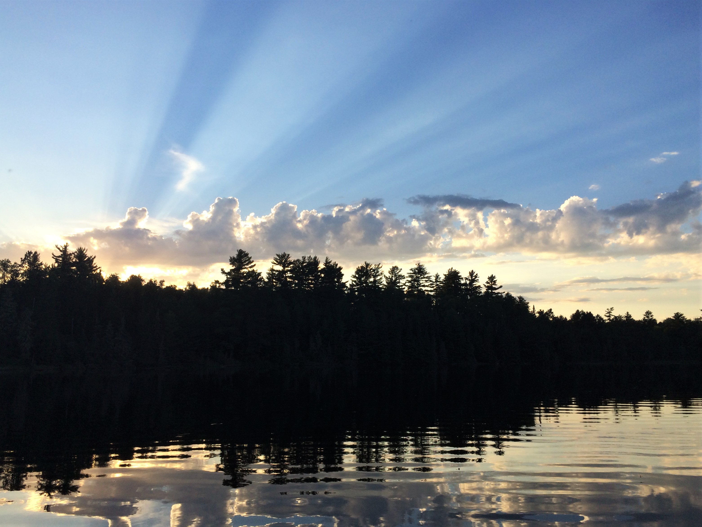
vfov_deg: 48.2
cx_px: 351
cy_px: 264
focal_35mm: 29
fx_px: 588
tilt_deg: +8.3
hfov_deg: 61.7
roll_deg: +3.1
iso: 32
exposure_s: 1/1208
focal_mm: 4.15
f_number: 2.2
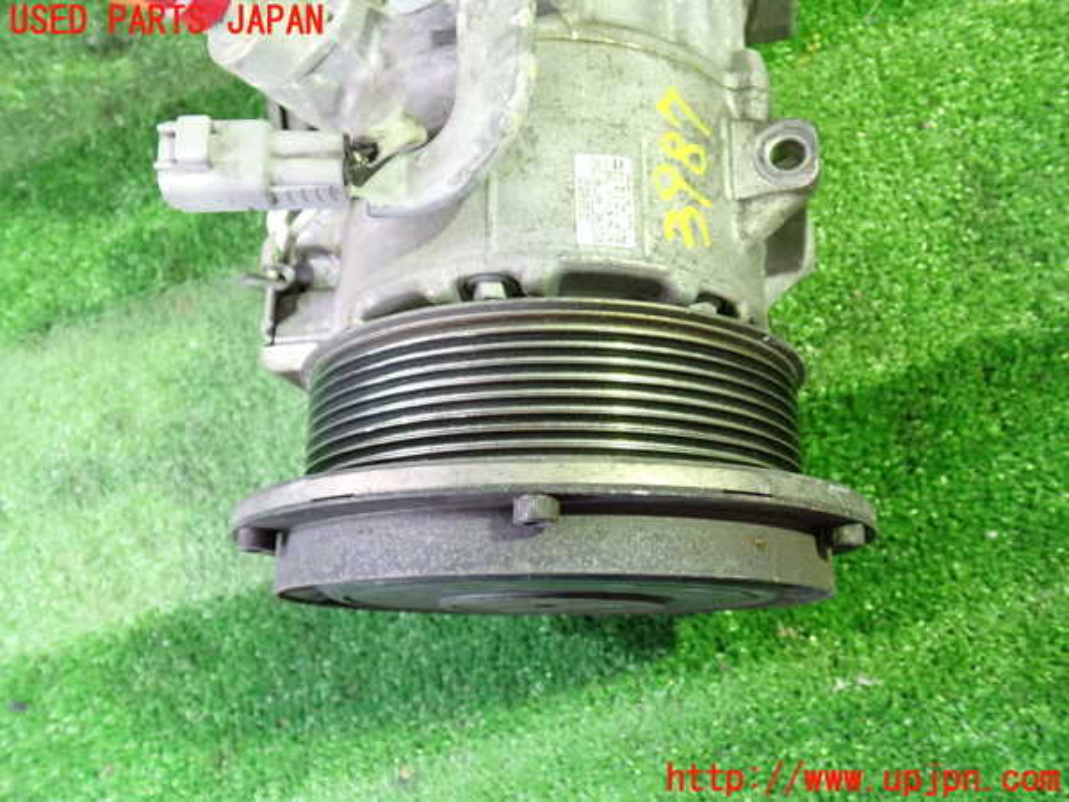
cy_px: 401
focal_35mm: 30
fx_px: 926
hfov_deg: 60.0
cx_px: 534
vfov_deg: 46.8
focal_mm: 5.4
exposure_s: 1/25
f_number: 2.3
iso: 800
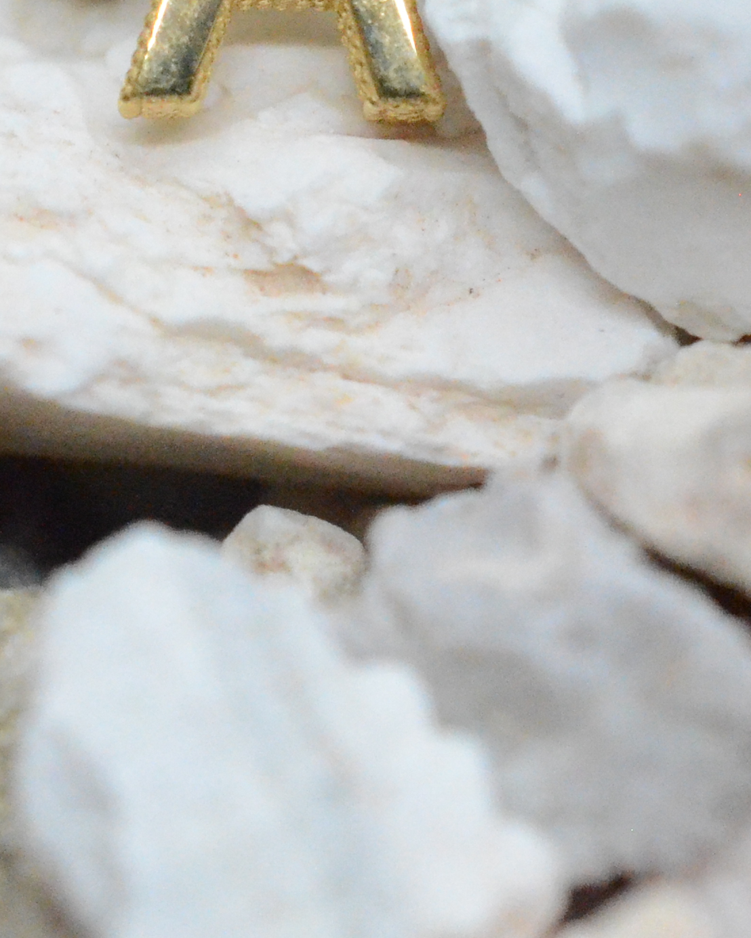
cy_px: -147
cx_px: 283
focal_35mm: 200
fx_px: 5557
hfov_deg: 7.7
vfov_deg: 9.5
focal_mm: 40
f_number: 6.3
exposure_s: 1/2500
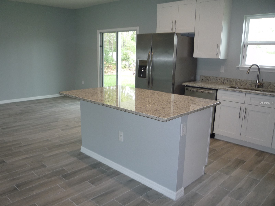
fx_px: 238
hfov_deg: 60.0
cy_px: 103
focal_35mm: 30
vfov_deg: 46.8
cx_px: 138
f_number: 3.3
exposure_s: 1/40
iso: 100
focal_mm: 5.2
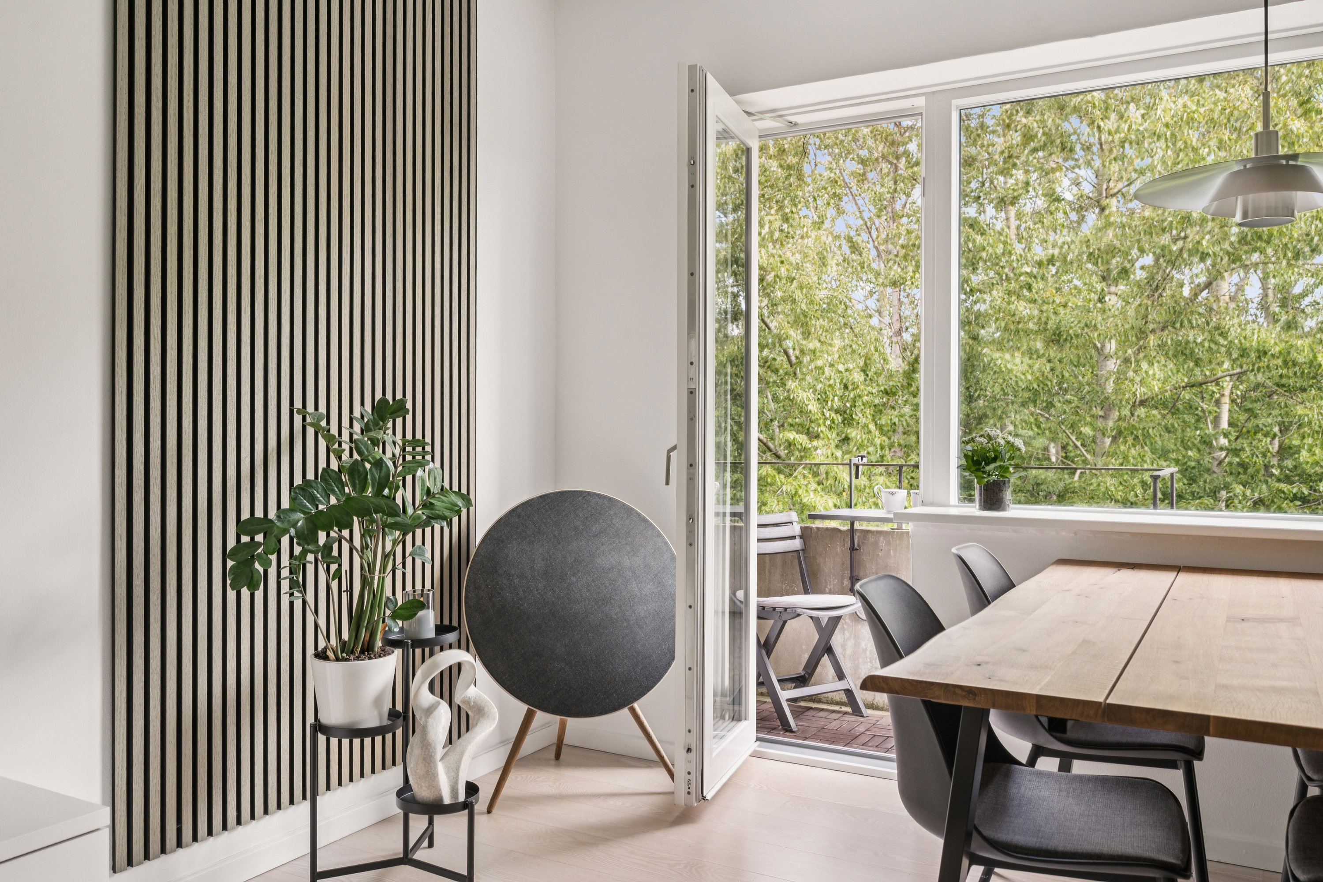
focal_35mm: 28
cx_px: 662
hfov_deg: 66.4
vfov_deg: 47.2
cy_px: 441
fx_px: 1011
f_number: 9
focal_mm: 27.5
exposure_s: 1/80
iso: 640
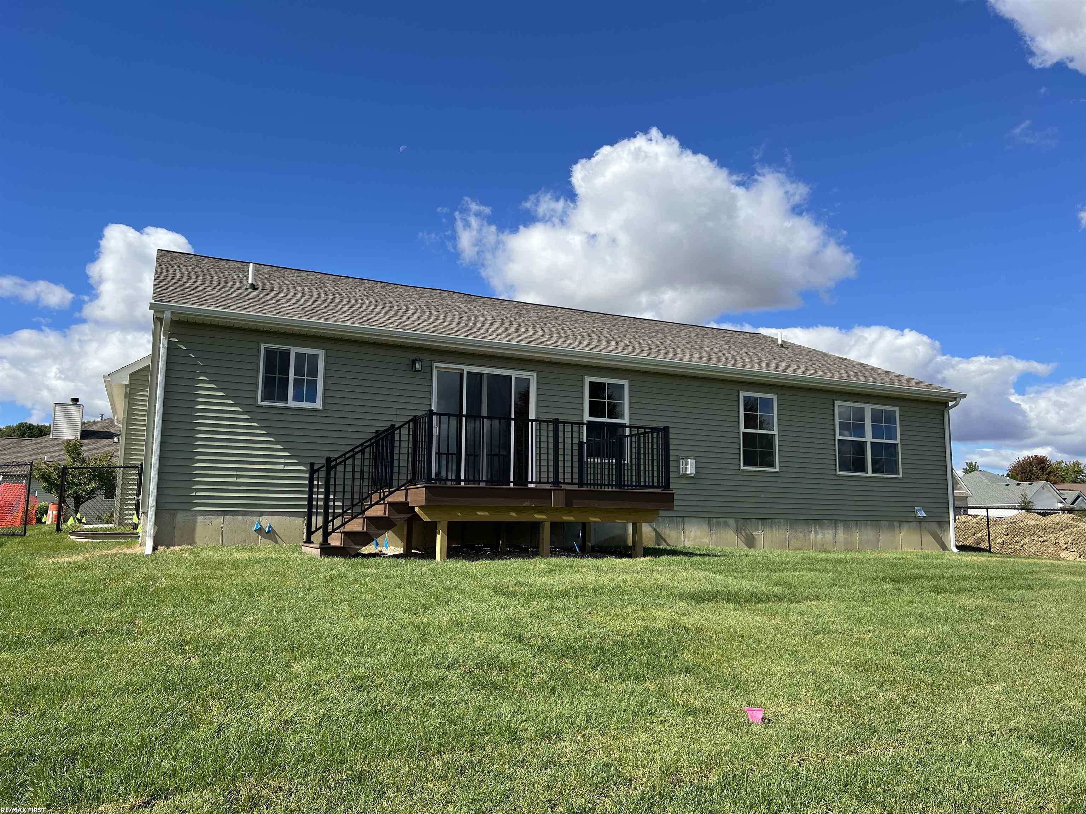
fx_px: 816
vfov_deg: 53.1
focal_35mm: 26
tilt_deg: +8.0
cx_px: 543
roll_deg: +0.3
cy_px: 407
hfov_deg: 67.3
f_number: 1.5
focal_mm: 5.7
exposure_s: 1/3831
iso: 50
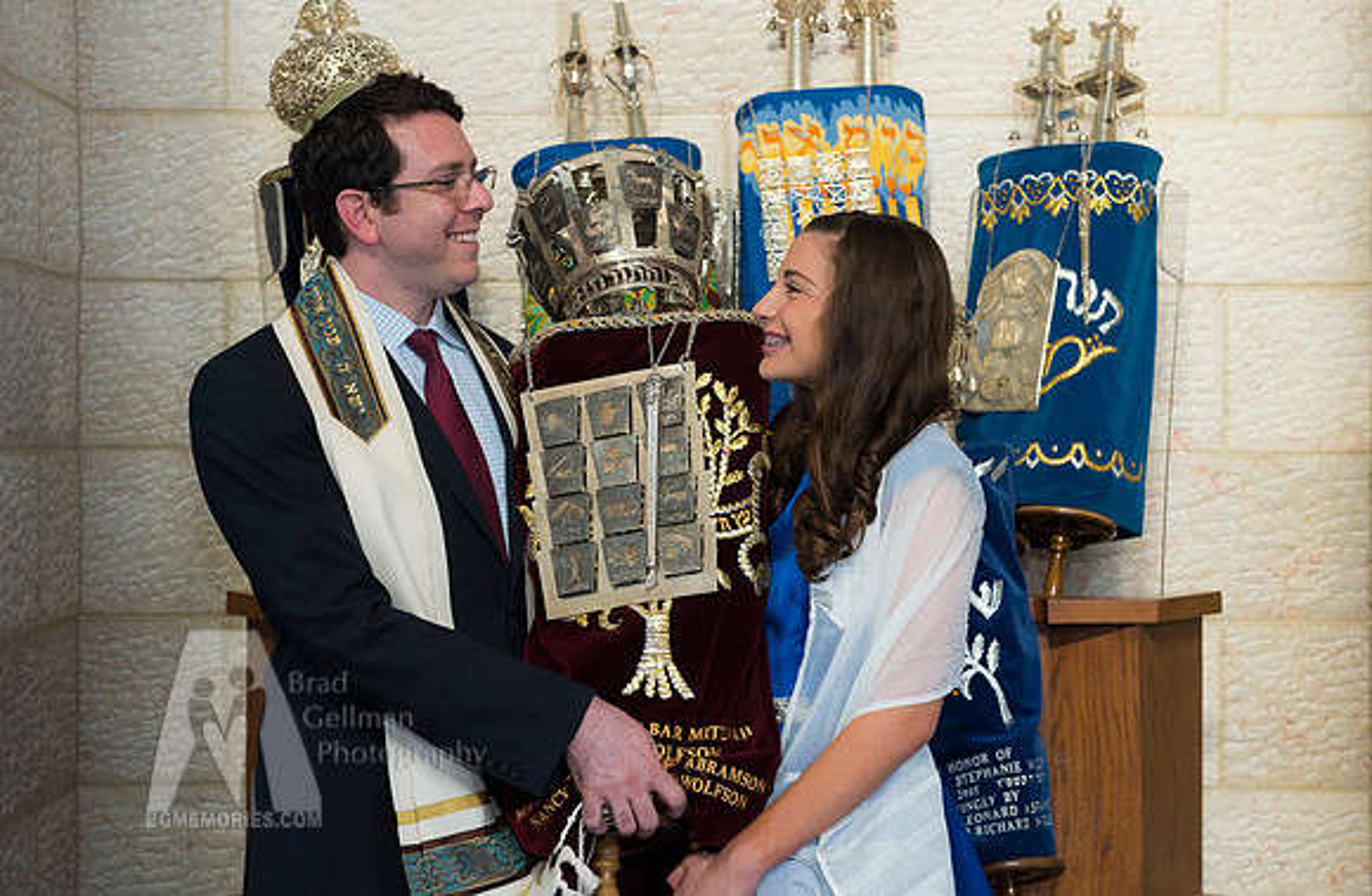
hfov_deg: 28.4
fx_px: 2714
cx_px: 699
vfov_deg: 18.8
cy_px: 454
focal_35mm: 72
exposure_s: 1/100
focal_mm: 58
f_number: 5.6
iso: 1250
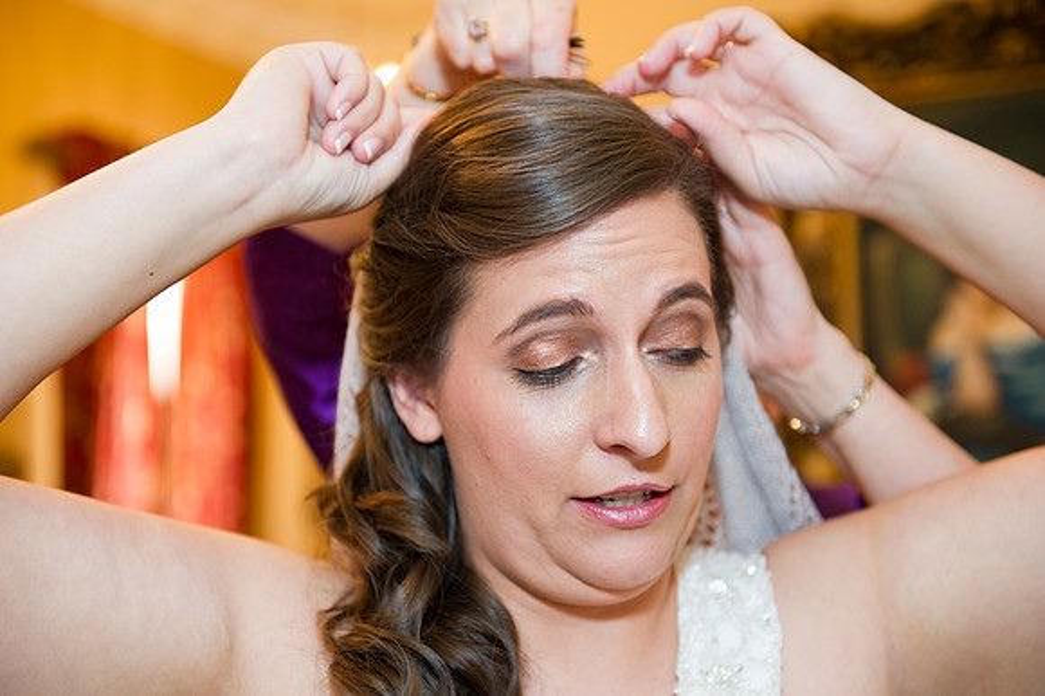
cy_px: 348
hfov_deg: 35.7
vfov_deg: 24.2
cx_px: 522
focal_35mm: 56
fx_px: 1625
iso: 800
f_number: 3.2
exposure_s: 1/50
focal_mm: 56
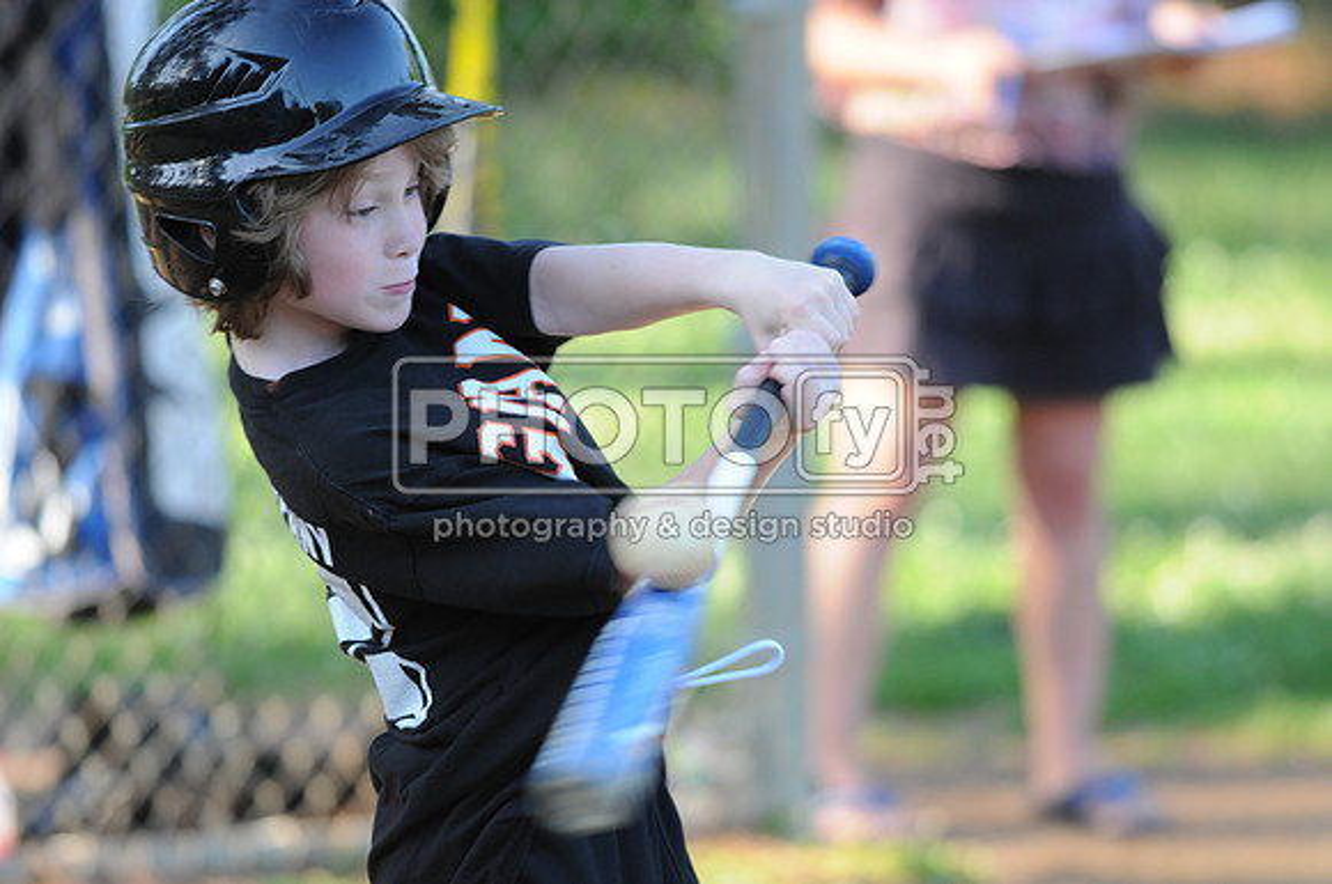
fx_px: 16627
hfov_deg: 4.6
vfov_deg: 3.0
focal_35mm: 450
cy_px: 442
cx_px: 666
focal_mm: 300
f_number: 4
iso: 800
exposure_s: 1/500
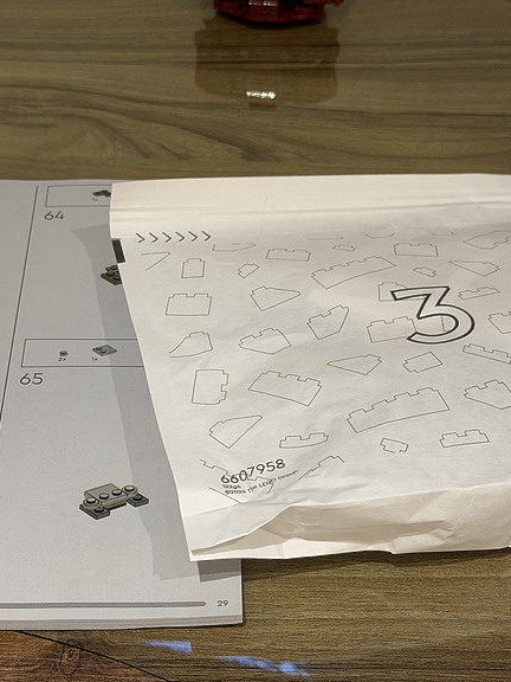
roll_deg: +0.6
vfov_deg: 29.8
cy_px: 340
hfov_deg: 22.6
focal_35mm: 65
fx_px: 1279
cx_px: 208
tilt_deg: -41.7
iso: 125
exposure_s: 1/60
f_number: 1.78
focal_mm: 6.76
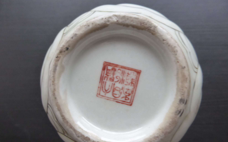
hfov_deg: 70.4
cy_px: 84
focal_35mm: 26
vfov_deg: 47.4
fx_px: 162
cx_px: 113
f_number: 3.3
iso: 400
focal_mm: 4.3
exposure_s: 1/30
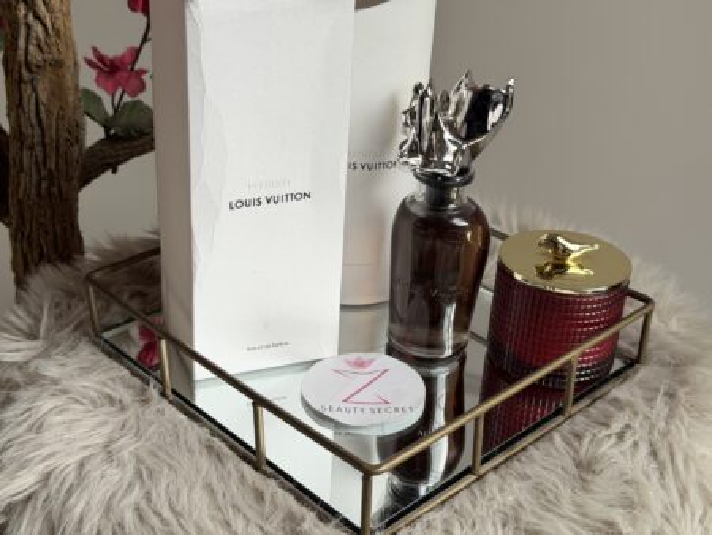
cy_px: 268
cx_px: 356
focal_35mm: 48
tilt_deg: -29.0
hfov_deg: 39.6
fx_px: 988
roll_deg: -2.1
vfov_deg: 30.3
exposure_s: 1/375
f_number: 1.78
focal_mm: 6.76
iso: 64
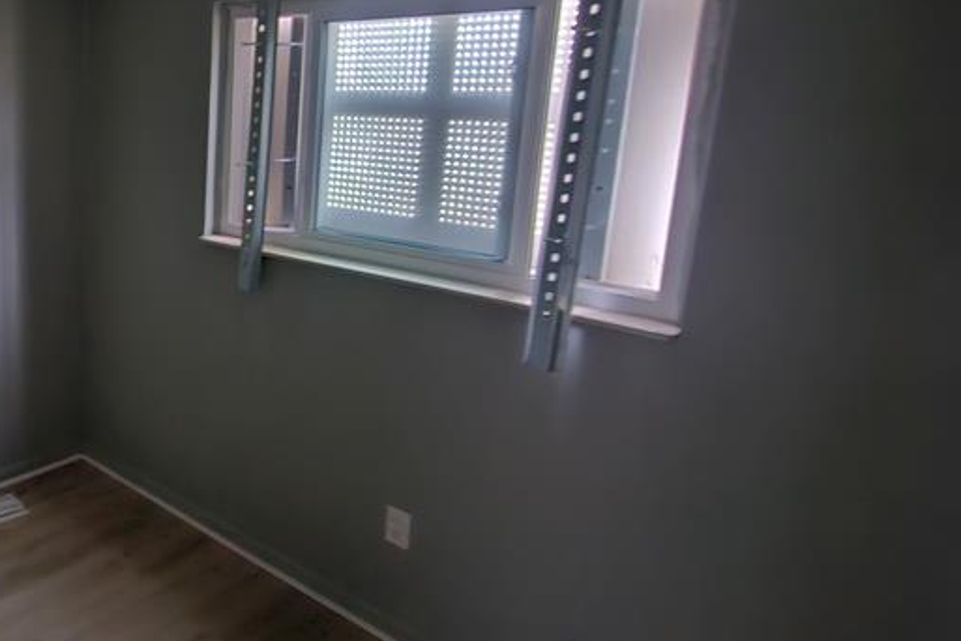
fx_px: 721
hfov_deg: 54.8
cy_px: 234
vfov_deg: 47.4
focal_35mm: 27
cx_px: 34
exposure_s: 1/5.22
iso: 1600
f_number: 2.2
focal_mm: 2.2
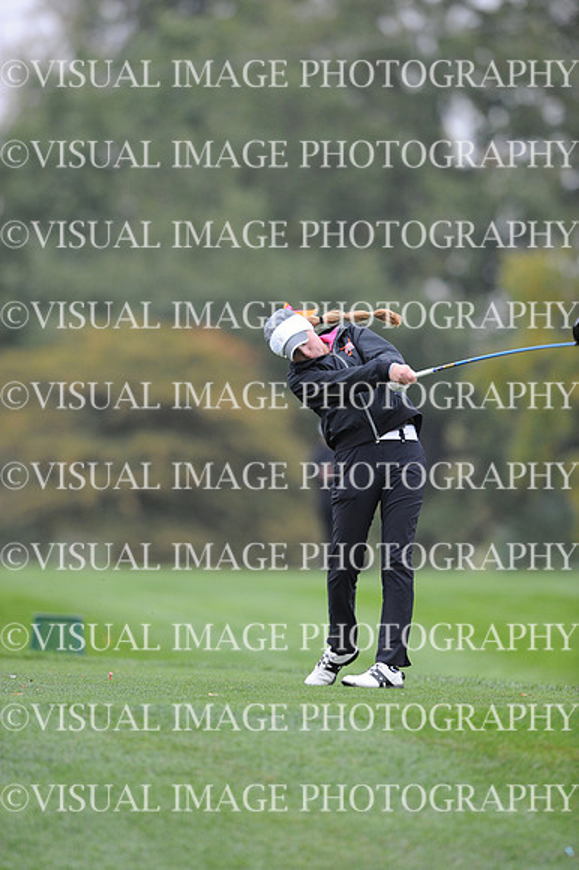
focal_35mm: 400
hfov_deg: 3.4
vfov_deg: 5.2
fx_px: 9661
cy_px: 435
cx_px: 290
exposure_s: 1/2000
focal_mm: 400
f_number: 4
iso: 1600
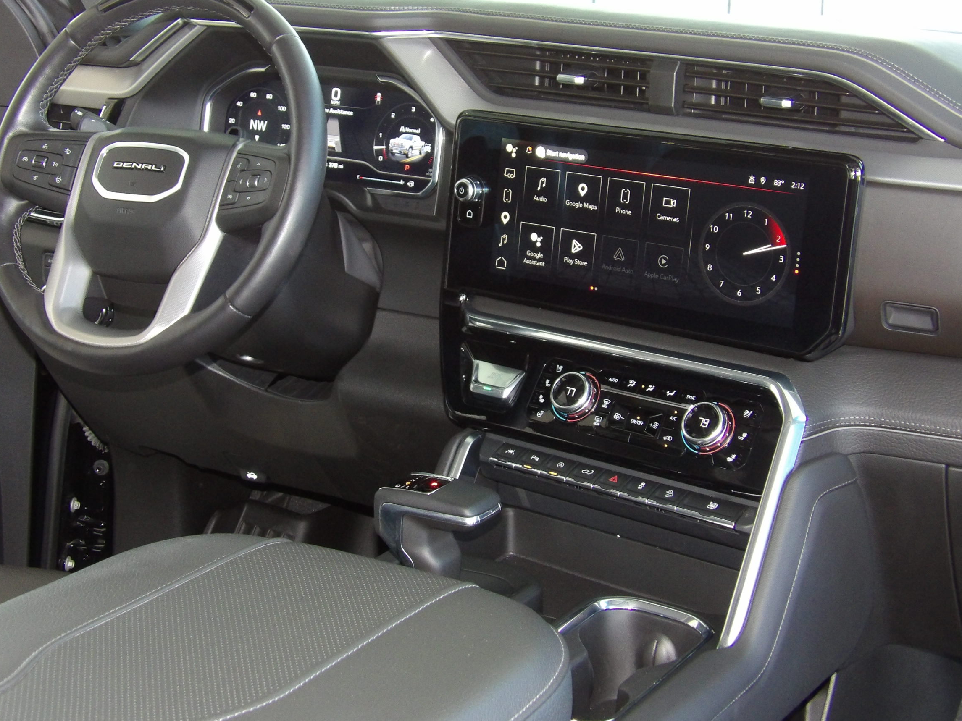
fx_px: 1667
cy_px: 323
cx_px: 446
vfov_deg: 24.4
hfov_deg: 32.2
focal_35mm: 60
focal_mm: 9.5
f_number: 3.9
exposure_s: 1/30
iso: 500
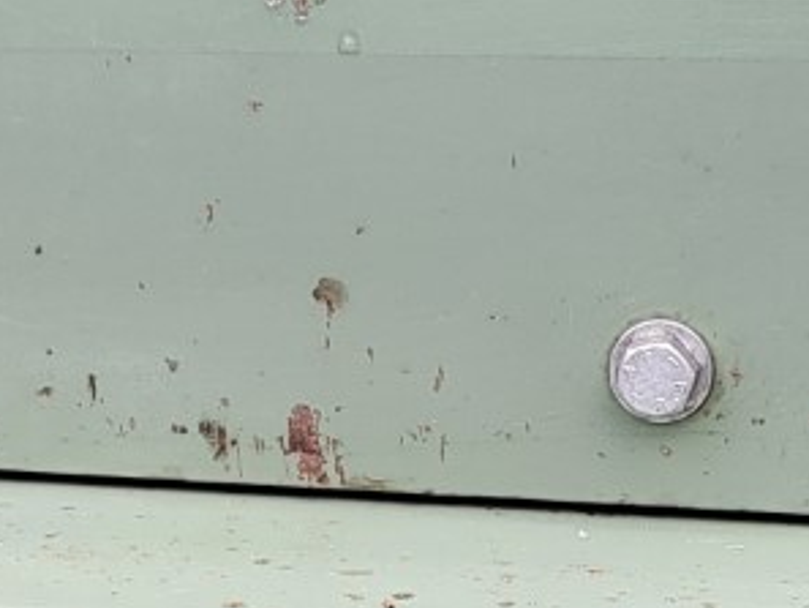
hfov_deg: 15.6
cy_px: 1033
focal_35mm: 126
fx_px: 2946
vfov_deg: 11.1
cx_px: 286
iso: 50
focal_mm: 4.25
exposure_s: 1/274
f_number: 1.8
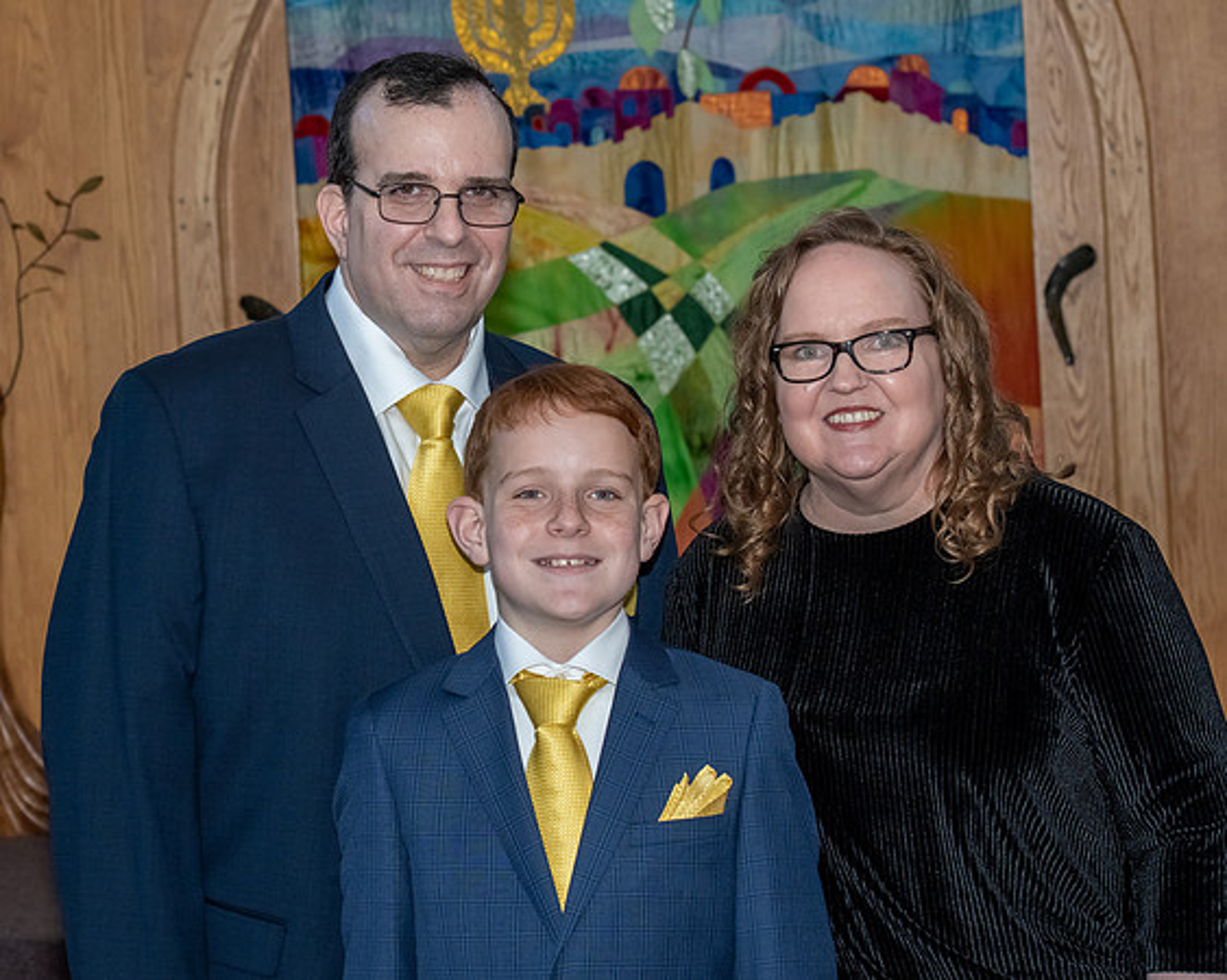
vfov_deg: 11.7
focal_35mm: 132
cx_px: 413
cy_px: 455
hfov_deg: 14.6
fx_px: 4793
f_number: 7.1
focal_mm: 70
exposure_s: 1/250
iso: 500
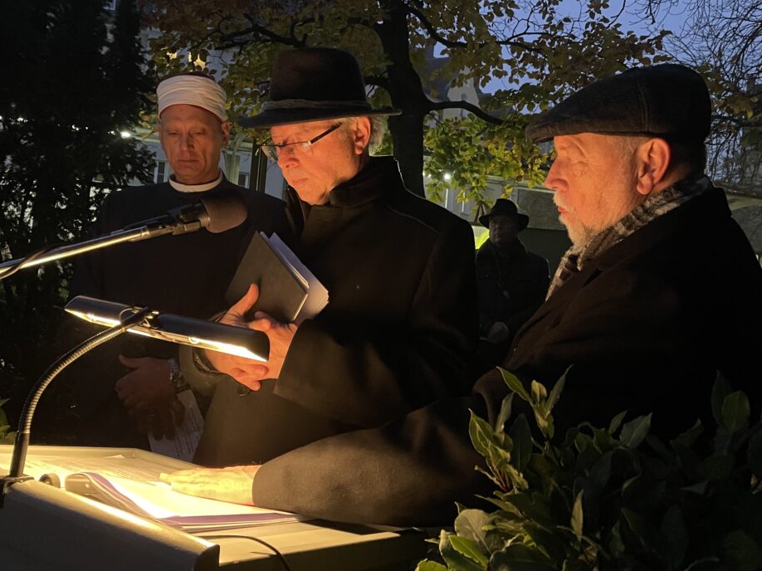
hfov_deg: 54.0
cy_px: 218
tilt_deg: +3.7
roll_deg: -4.2
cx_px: 393
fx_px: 748
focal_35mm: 34
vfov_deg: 41.5
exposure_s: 1/25
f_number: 1.6
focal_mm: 4.2
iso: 640
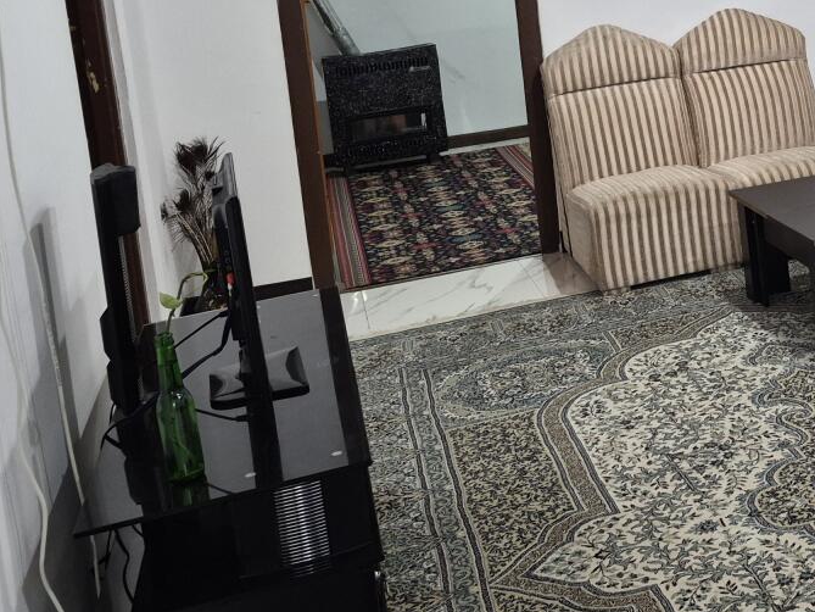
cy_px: 48
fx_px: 1295
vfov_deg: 25.6
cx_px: 777
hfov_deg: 32.6
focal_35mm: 55
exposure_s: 1/100
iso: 500
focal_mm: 5.4
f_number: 1.8
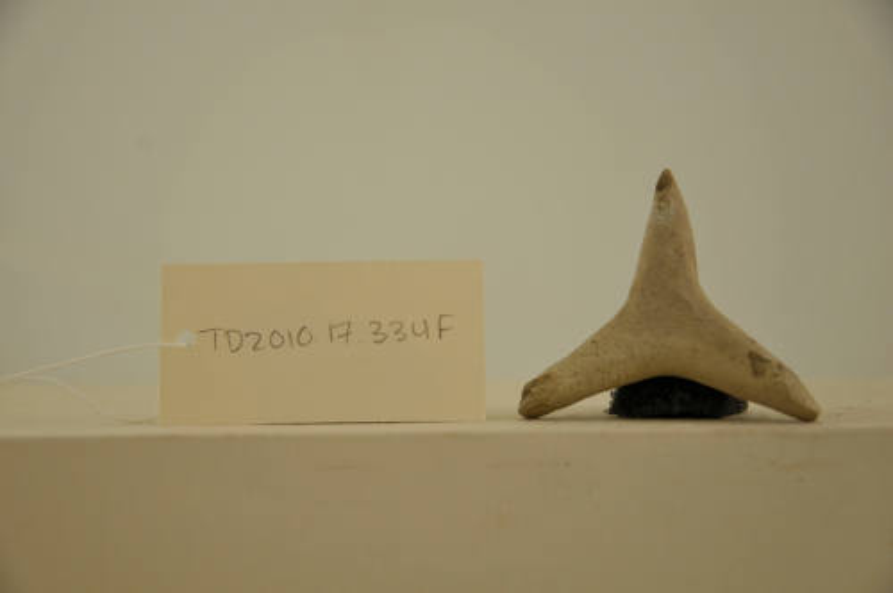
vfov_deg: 19.7
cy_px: 296
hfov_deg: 29.3
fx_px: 1709
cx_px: 446
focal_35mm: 69
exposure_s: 1/60
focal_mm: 46
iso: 200
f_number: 5
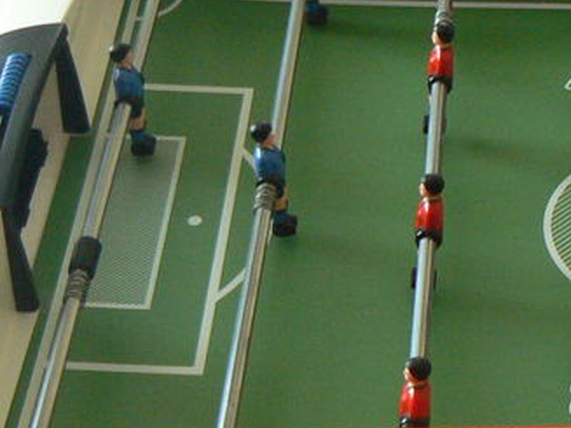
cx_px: 691
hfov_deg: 17.1
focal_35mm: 110
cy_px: 252
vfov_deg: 13.4
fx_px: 1814
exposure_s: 1/8
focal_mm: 6
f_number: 2.8
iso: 200
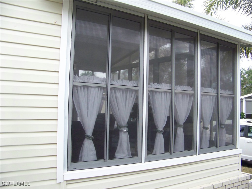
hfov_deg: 51.4
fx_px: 262
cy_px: 94
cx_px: 126
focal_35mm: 36
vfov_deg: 39.7
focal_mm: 5.85
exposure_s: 1/640
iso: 200
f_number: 2.8
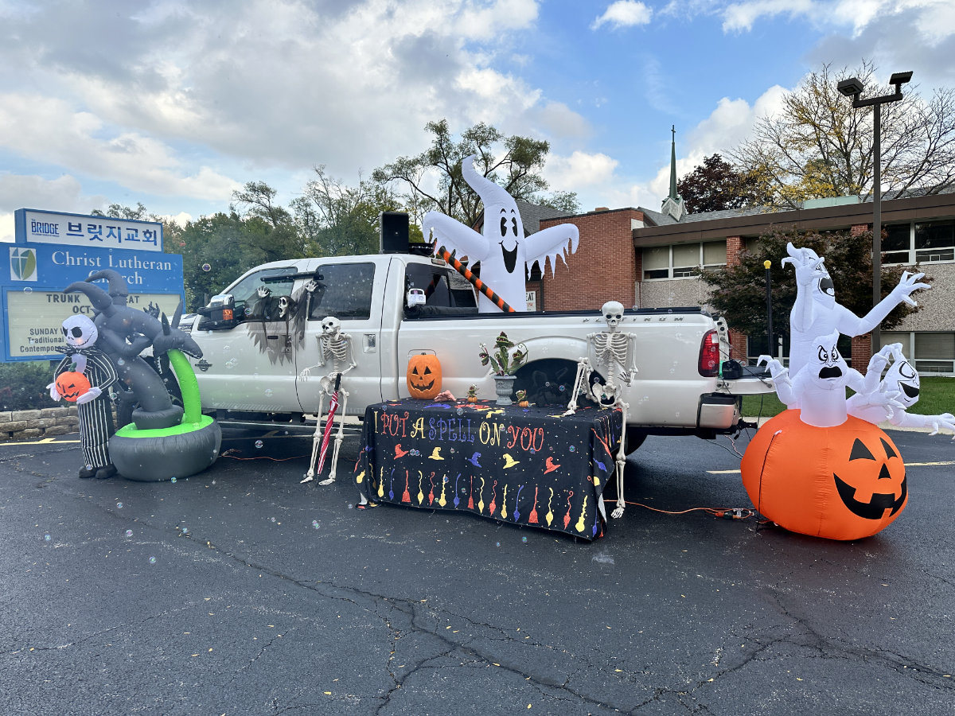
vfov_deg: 58.9
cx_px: 478
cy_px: 358
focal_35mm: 23
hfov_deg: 73.9
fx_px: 635
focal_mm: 2.7
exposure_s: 1/1172
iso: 25
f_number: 1.9
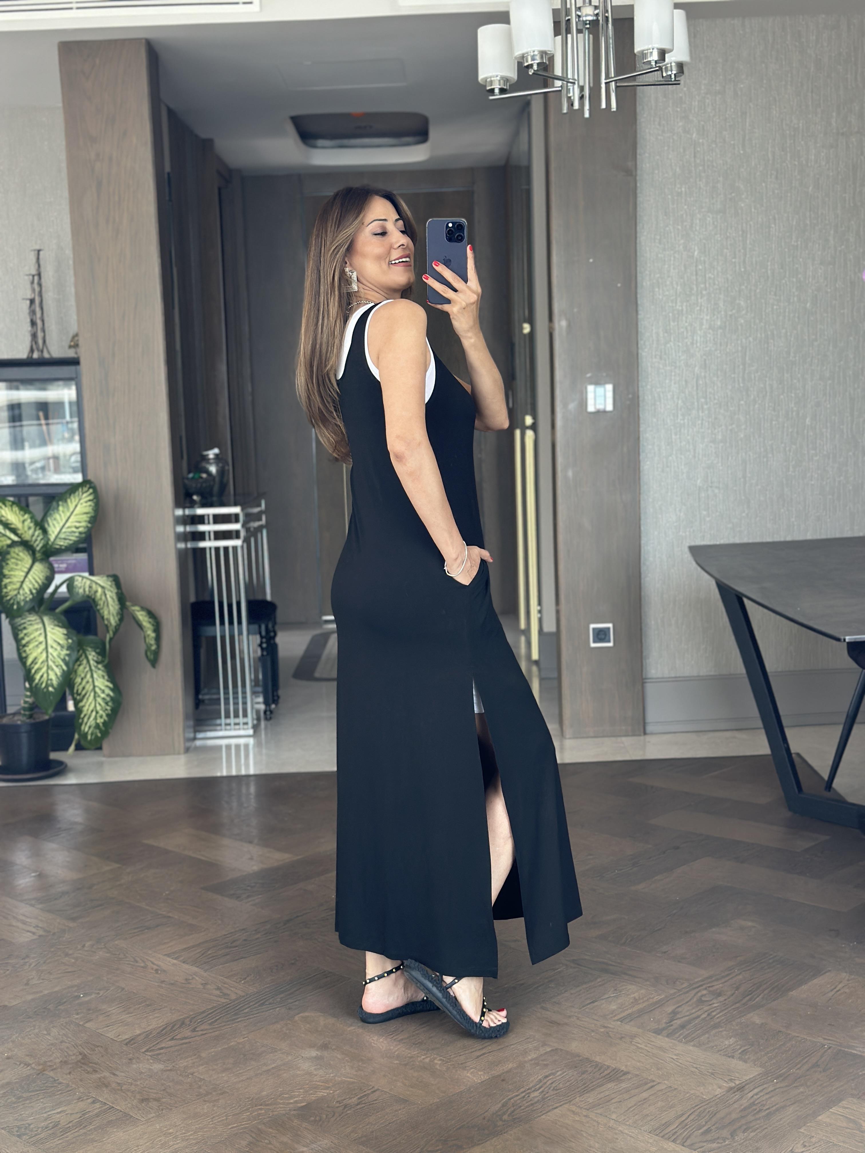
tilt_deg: -16.3
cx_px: 432
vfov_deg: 39.7
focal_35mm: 48
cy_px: 576
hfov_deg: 30.3
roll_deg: +1.2
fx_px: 1599
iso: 125
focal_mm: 6.86
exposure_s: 1/106
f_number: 1.78
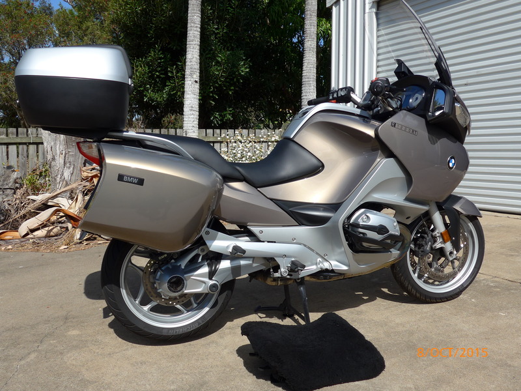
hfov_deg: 54.0
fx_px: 512
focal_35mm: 34
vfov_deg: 41.8
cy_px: 196
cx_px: 260
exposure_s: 1/1600
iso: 80
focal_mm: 7
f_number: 2.8
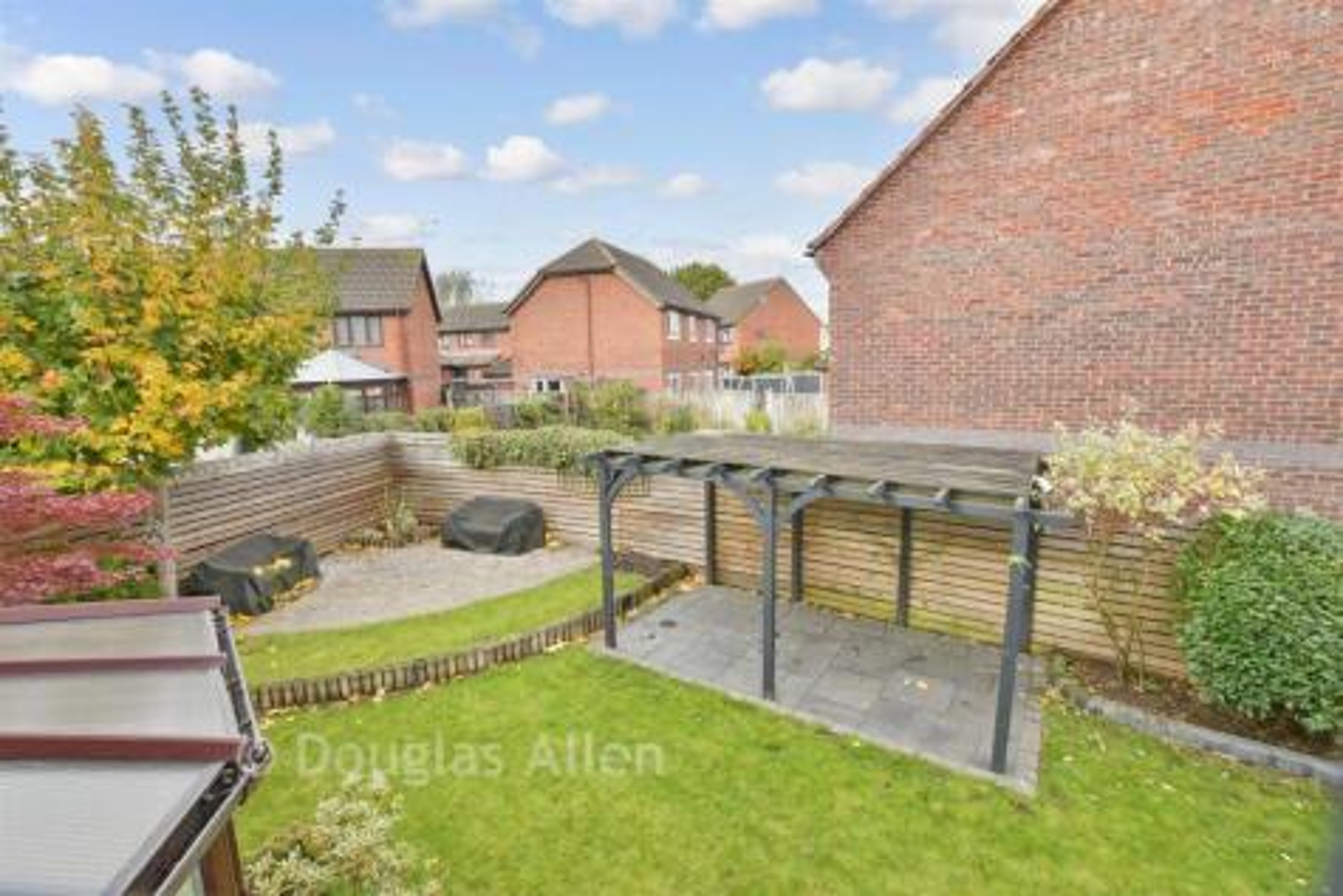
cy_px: 448
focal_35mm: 15
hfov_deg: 100.4
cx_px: 672
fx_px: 560
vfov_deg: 77.4
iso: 100
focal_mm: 10
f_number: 8
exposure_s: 1/60
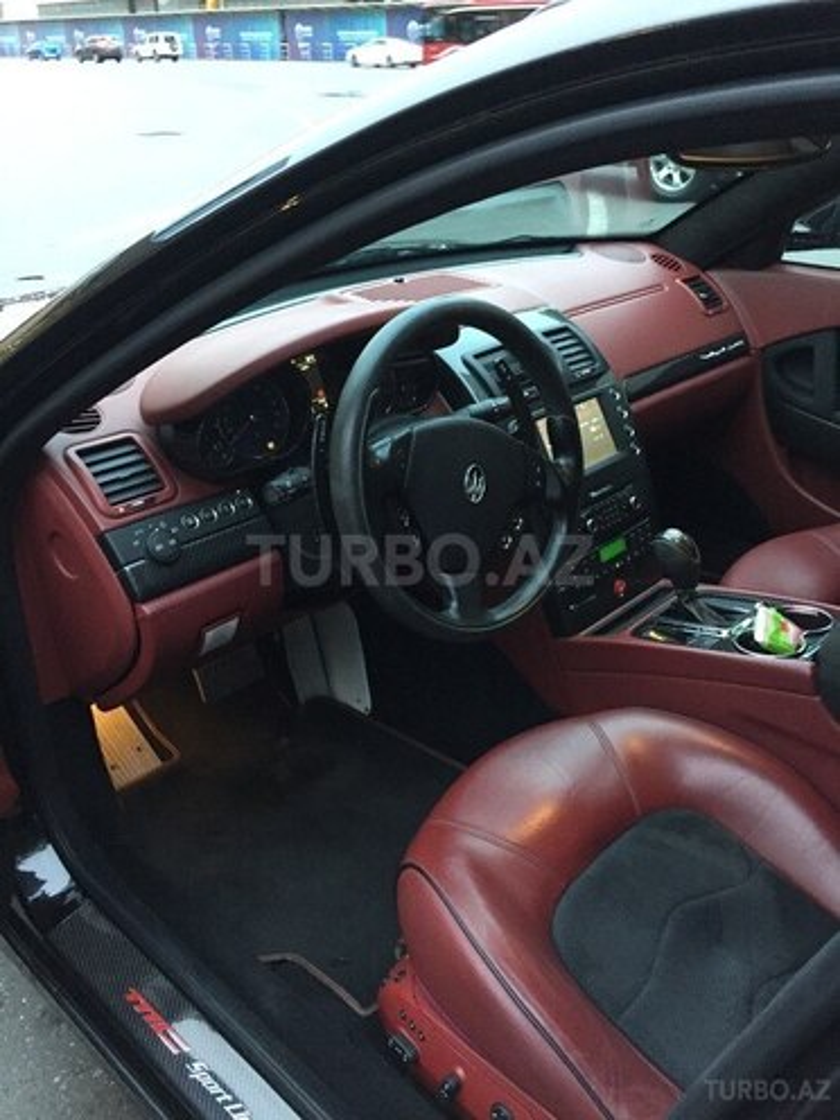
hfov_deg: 48.2
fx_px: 938
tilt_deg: -28.0
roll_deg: +1.1
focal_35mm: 29
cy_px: 560
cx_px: 420
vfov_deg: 61.7
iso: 250
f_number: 2.2
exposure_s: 1/17
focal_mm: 4.15
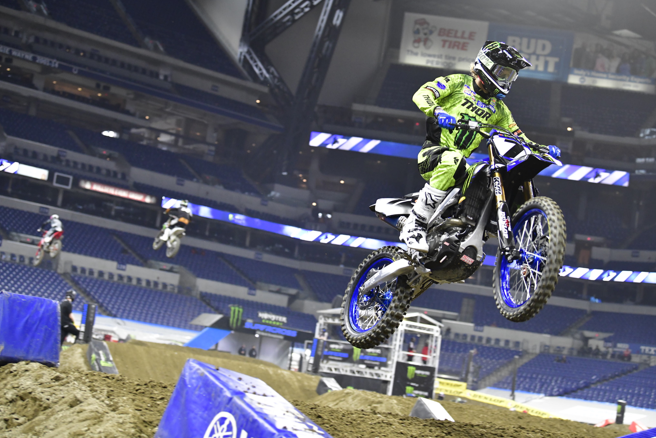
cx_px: 325
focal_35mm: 71
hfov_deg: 28.5
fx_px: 1294
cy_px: 218
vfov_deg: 19.2
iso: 3200
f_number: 3.5
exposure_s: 1/800
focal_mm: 70
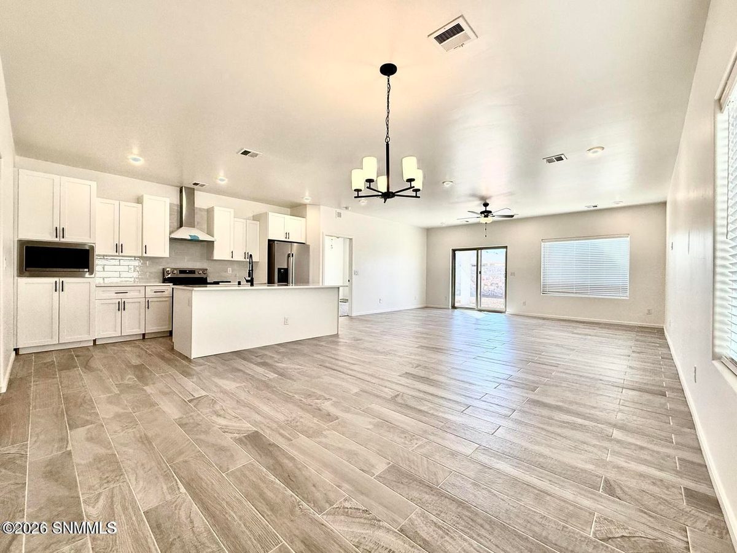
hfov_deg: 102.1
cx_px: 368
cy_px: 276
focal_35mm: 14
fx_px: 298
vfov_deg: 85.7
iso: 64
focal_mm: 2.22
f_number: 2.2
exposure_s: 1/228
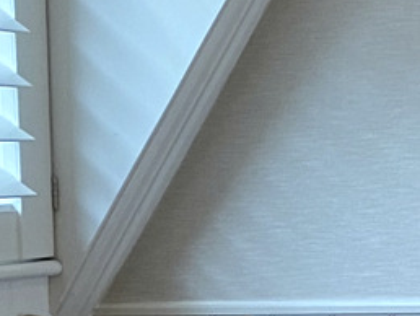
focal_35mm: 161
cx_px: 1117
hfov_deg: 10.1
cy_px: 266
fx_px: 1955
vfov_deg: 9.2
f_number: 1.8
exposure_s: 1/50
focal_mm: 4.25
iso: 125
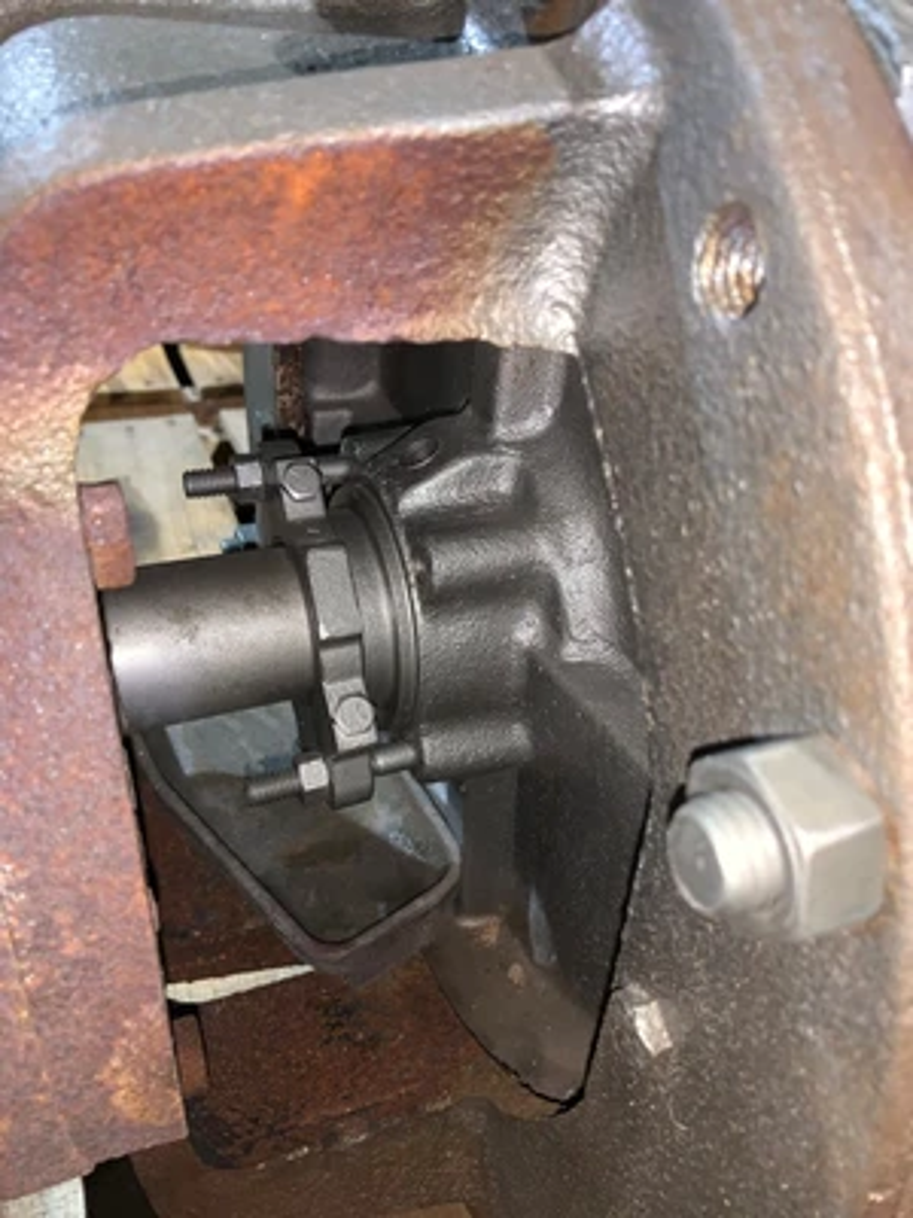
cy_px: 609
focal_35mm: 26
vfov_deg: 67.3
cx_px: 456
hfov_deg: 53.1
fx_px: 914
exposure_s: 1/15
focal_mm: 4.25
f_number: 1.8
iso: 64
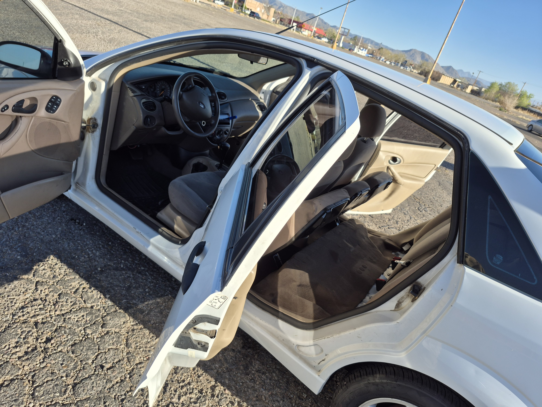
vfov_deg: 58.9
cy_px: 204
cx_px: 271
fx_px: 360
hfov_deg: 73.9
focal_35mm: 23
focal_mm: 5.4
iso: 25
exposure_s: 1/1014
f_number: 1.8
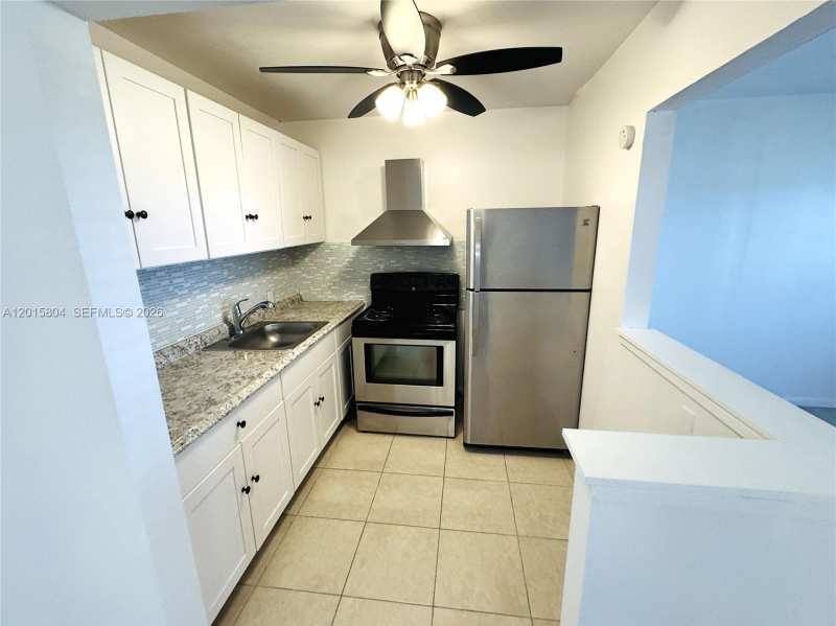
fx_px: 338
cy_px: 313
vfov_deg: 85.6
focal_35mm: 14
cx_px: 418
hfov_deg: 102.1
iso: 250
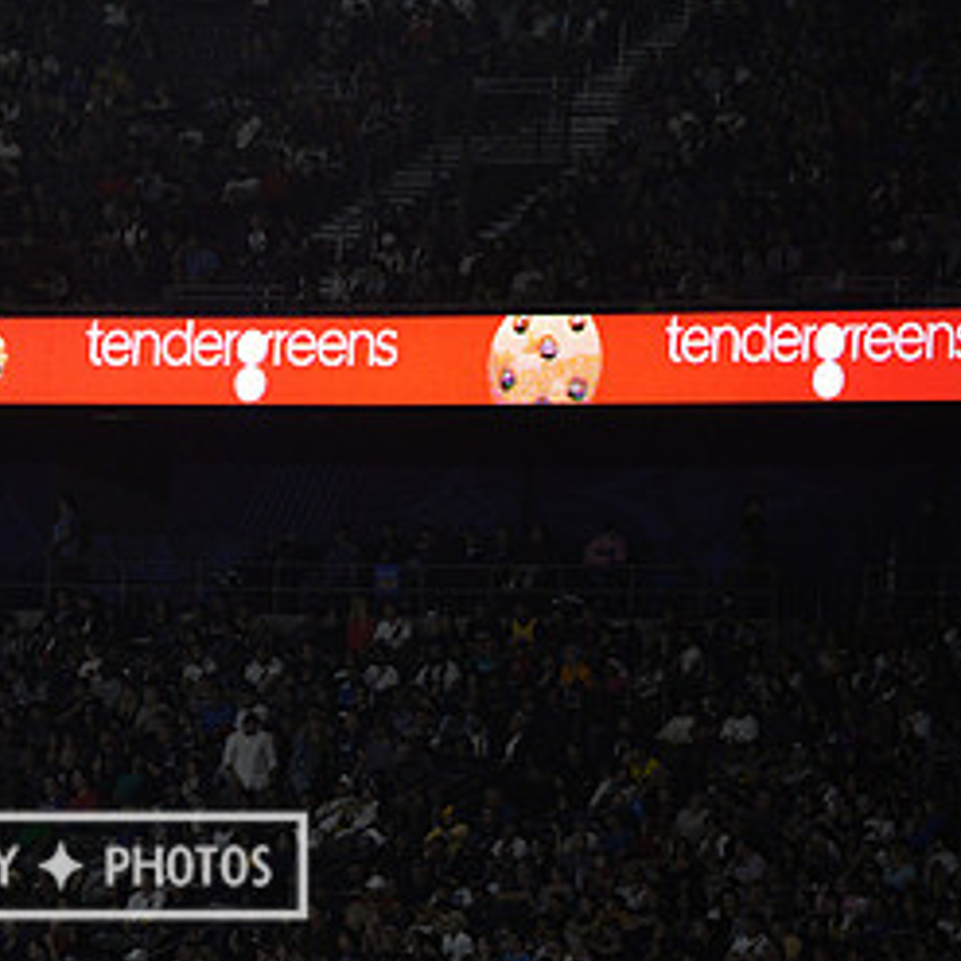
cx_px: 31
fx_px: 10962
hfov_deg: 5.0
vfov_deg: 5.0
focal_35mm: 349
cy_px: 282
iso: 1600
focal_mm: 175
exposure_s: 1/3200
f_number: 2.8
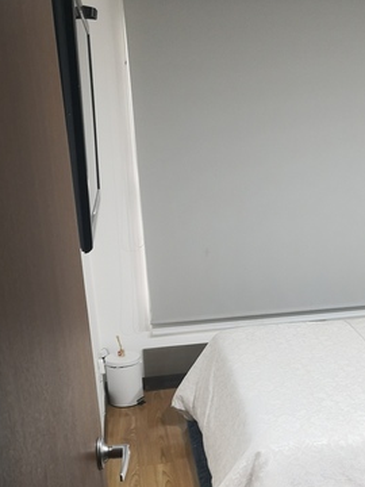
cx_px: 278
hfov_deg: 31.5
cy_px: 337
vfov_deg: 41.4
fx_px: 633
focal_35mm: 45
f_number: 1.6
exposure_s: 1/33.3
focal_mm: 3.95
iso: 200
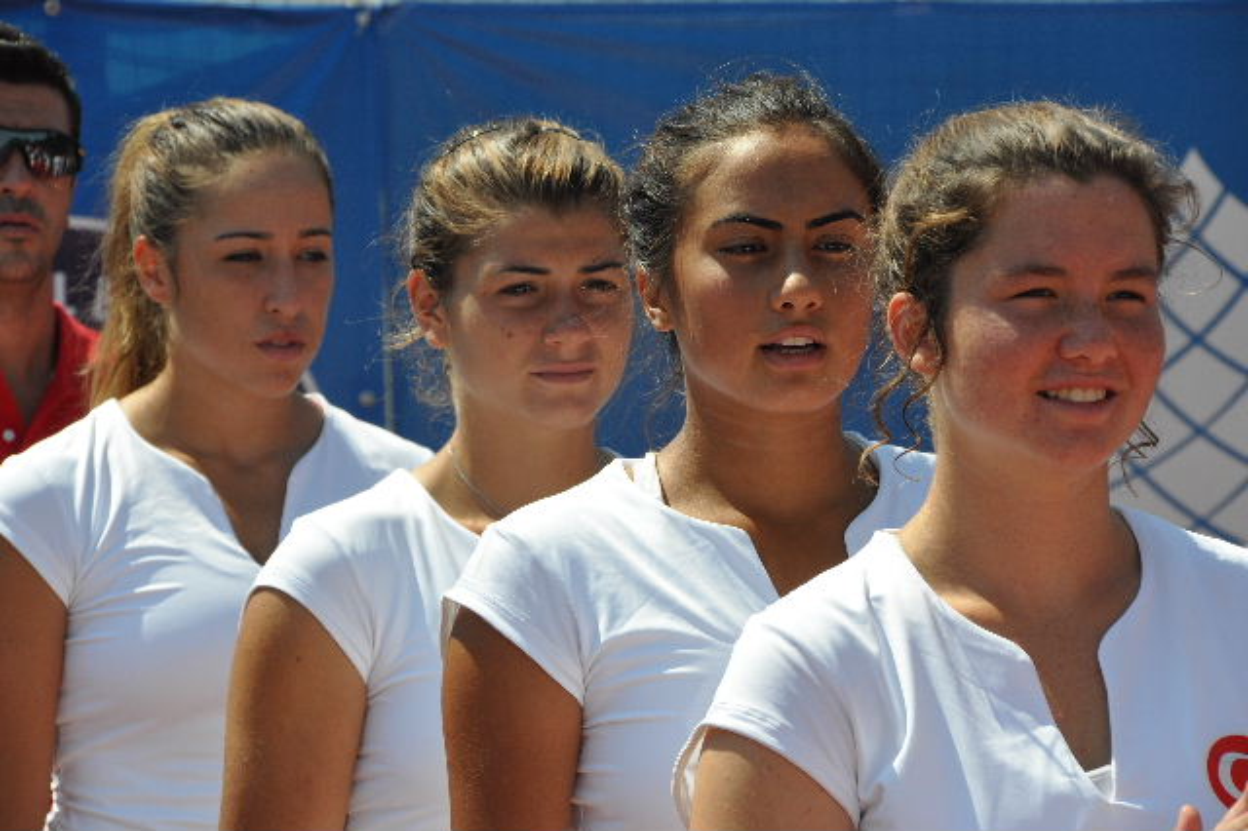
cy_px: 416
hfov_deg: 11.0
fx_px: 6496
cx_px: 624
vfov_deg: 7.3
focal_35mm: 188
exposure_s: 1/1250
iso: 500
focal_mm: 125
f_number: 9
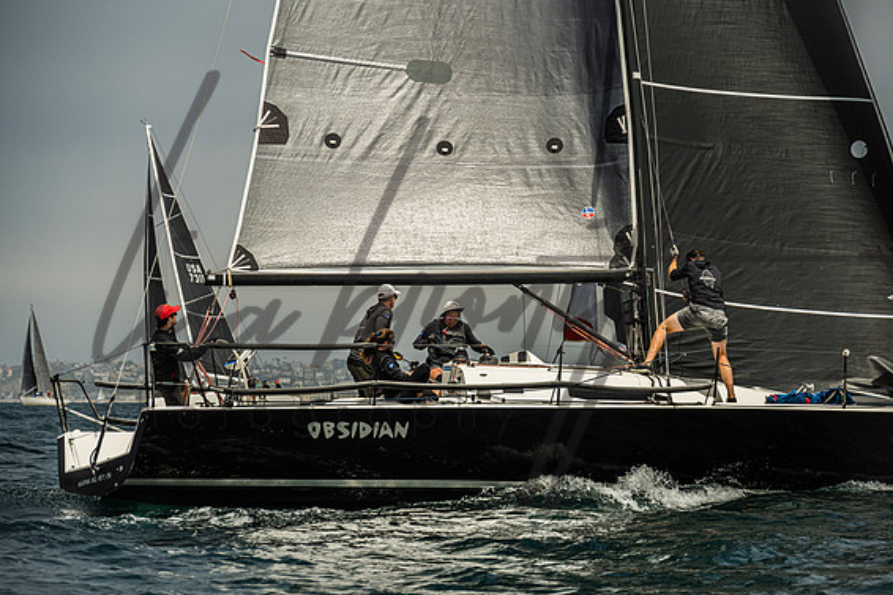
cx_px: 441
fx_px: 3744
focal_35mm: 151
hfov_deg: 13.6
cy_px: 296
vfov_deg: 9.1
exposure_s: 1/1600
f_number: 6.3
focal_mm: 145
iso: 400
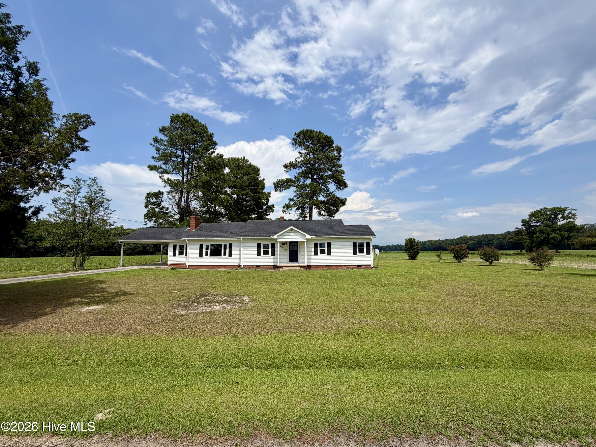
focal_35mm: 14
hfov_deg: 102.1
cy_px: 224
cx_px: 298
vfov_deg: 85.7
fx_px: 241
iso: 20
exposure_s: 1/1211
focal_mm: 2.22
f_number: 2.2
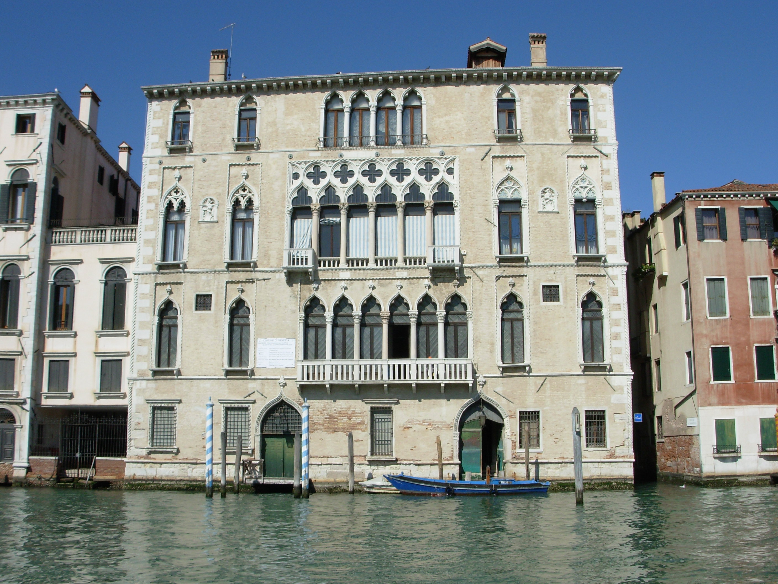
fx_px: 854
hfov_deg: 49.0
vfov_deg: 37.7
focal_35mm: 38
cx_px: 389
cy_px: 292
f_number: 4.9
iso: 50
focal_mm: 6.3
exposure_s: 1/912
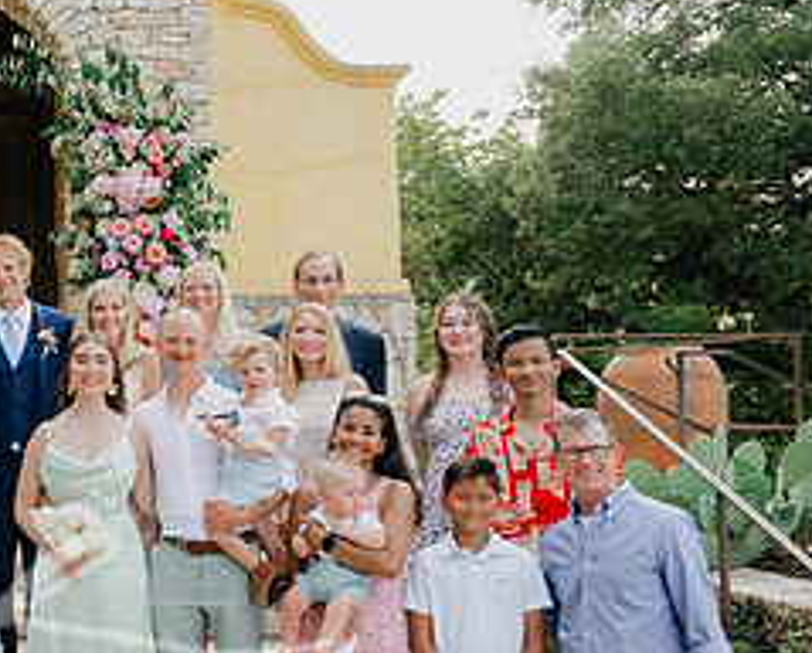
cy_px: 338
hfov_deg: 29.4
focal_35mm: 58
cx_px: -75
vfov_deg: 26.3
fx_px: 1396
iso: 250
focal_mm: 25.5
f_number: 4
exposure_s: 1/400
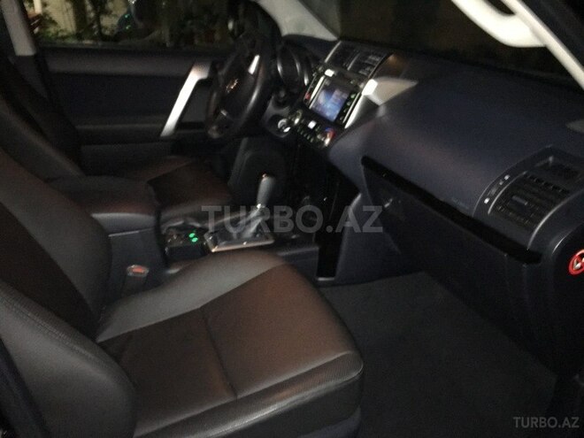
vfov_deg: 48.2
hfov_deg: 61.7
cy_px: 219
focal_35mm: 29
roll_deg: -1.5
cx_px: 292
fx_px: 489
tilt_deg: -23.2
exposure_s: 1/17
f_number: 2.2
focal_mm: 4.15
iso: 640
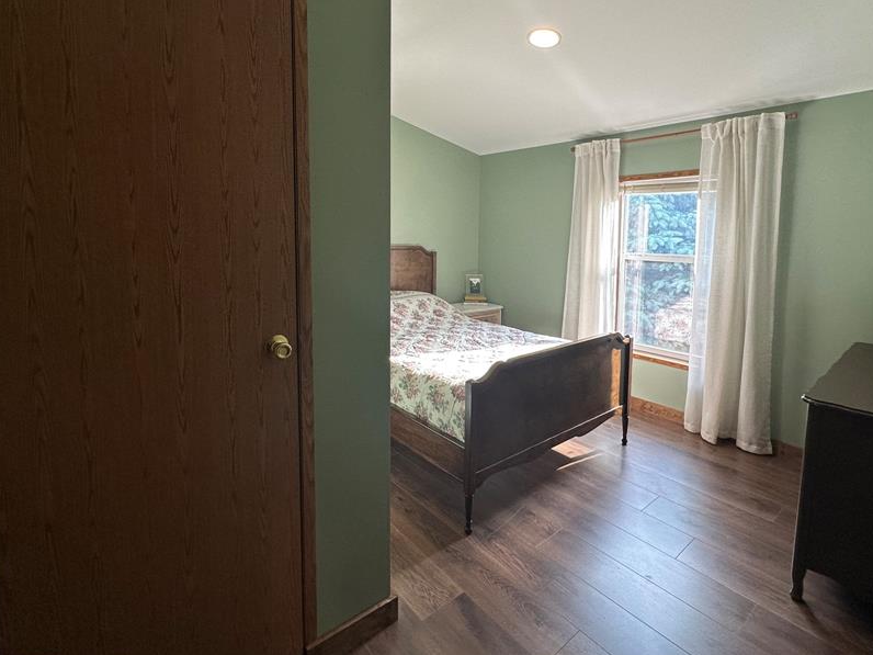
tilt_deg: -4.3
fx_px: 454
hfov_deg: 87.7
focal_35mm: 18
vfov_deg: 70.9
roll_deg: -0.9
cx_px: 430
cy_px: 262
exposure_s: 1/120
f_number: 2.2
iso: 125
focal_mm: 2.22
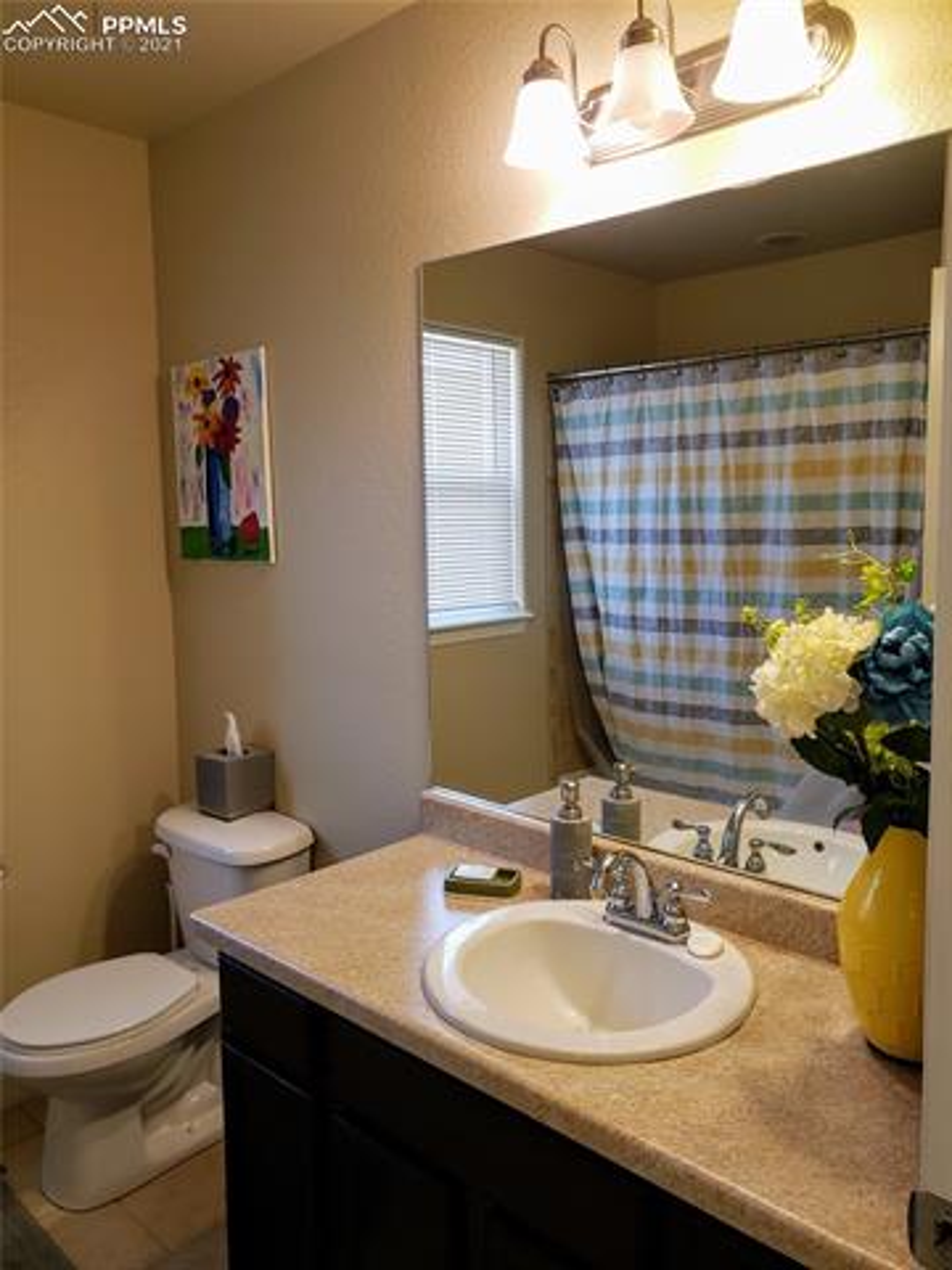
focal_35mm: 26
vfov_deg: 67.3
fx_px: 953
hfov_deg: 53.1
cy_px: 635
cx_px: 476
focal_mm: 4.3
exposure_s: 1/60
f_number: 2.4
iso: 200
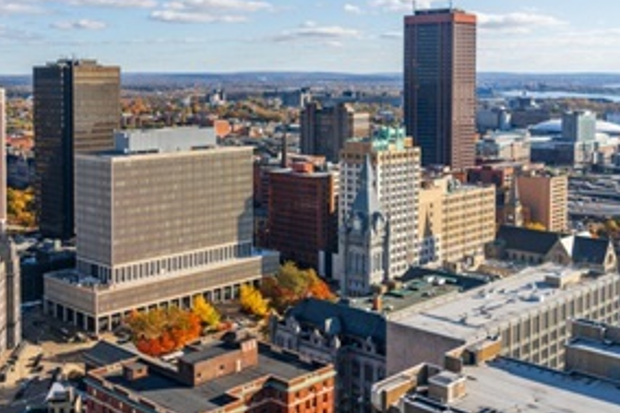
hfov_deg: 44.9
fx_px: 740
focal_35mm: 43
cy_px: 219
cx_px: 216
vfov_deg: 31.1
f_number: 4.5
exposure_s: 1/1000
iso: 100
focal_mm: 24
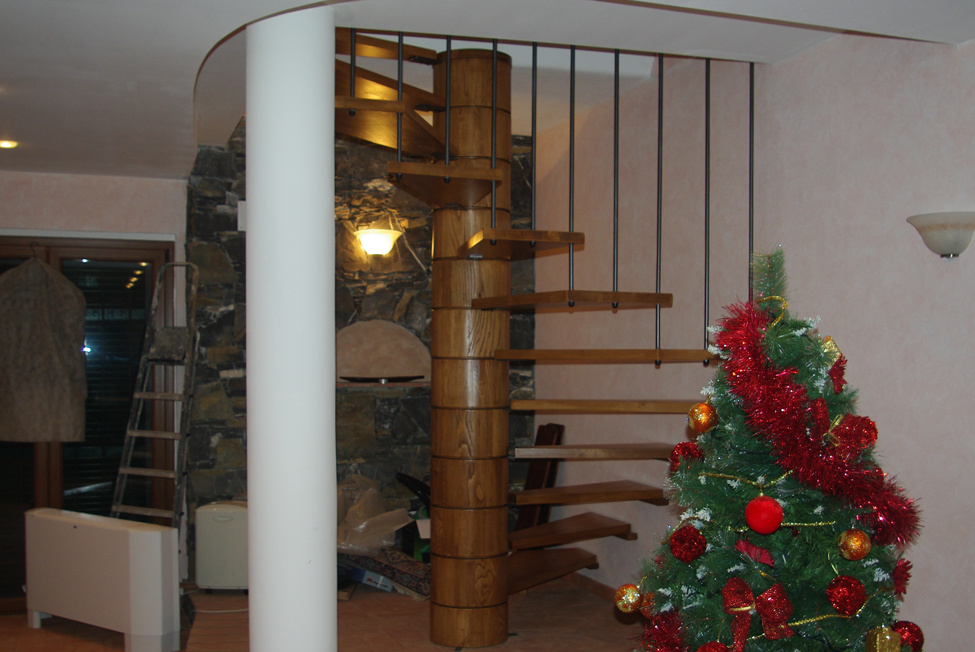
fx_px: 1057
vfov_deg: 34.3
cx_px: 497
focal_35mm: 39
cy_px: 364
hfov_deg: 49.5
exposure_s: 1/30
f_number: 4
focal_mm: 21
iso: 200
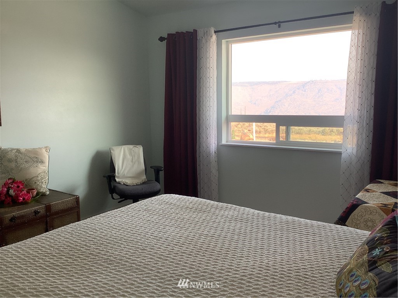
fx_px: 356
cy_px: 149
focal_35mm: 31
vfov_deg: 45.4
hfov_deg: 58.4
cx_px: 199
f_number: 2.4
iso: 50
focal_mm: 3.3
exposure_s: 1/120
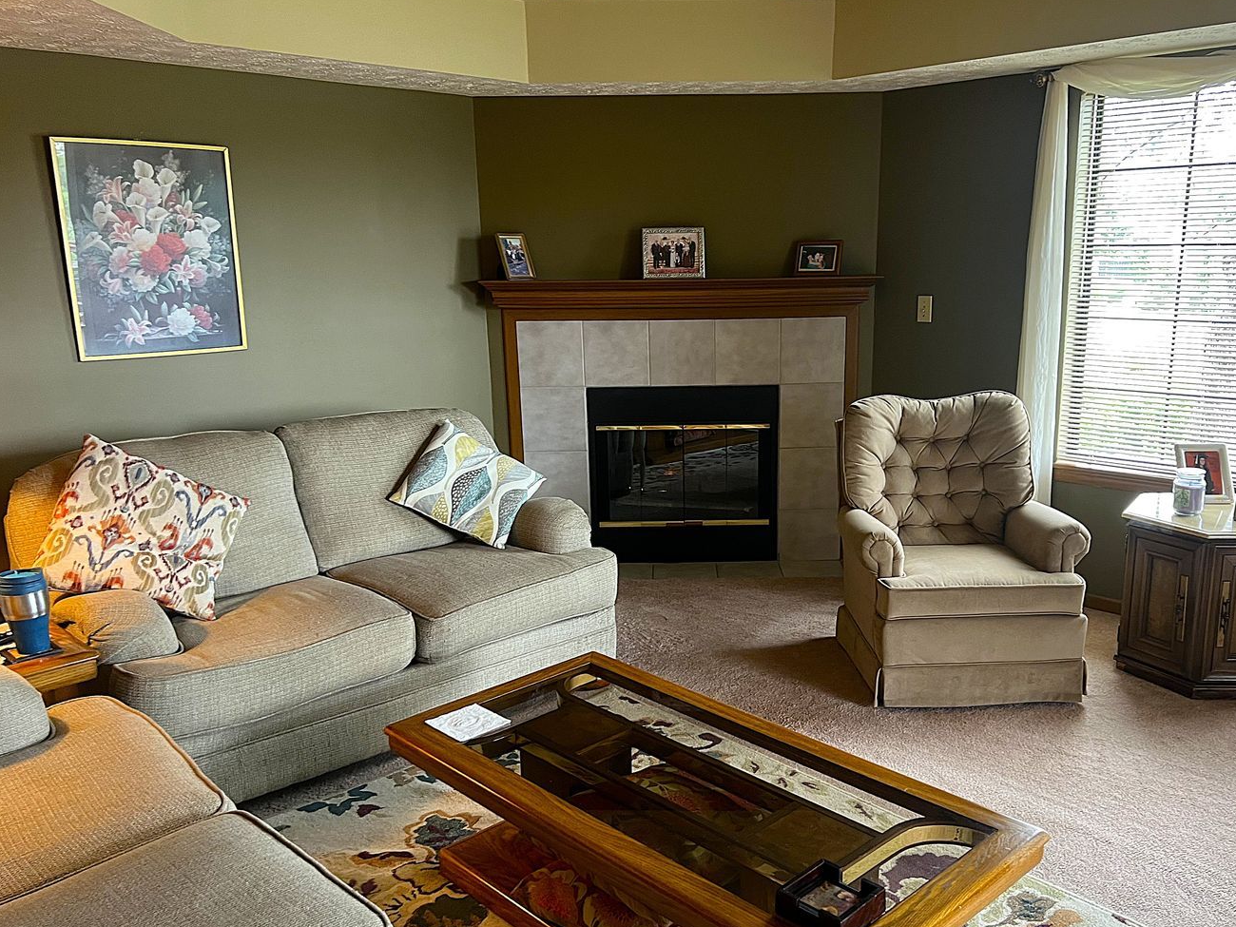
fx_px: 1071
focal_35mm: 30
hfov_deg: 59.8
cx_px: 692
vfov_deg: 46.7
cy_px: 524
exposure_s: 1/60
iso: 160
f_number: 1.5
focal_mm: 5.7
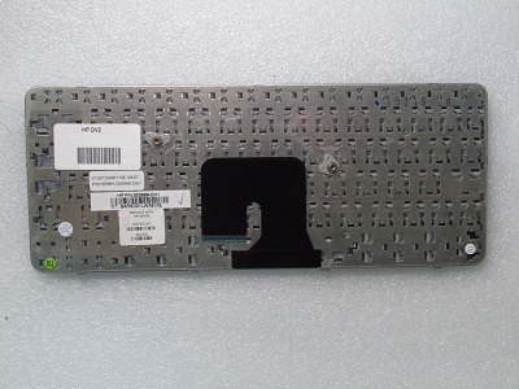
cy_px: 194
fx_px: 600
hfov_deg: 46.8
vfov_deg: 36.0
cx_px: 260
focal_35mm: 40
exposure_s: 1/40
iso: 400
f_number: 6.5
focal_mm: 7.1
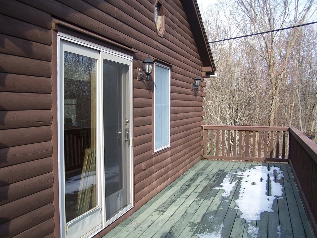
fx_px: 348
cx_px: 158
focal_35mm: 38
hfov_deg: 49.0
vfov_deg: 37.7
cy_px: 119
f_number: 2.8
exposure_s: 1/350
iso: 80
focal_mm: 6.3
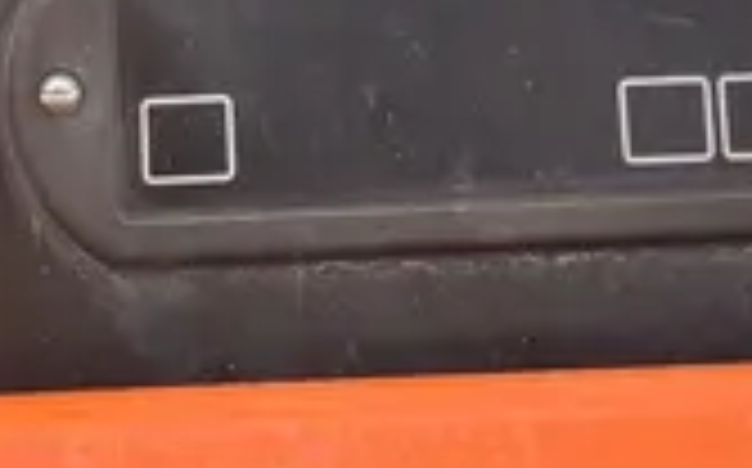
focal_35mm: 91
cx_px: 194
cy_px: -196
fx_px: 1863
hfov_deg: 22.6
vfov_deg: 13.6
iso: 50
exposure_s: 1/532
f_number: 1.6
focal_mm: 5.1
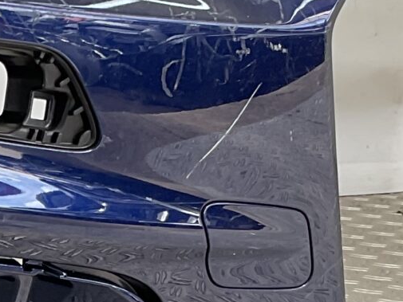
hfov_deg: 13.0
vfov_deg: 10.0
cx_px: -125
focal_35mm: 147
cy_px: 351
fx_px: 1712
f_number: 1.8
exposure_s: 1/140
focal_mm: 3
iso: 16
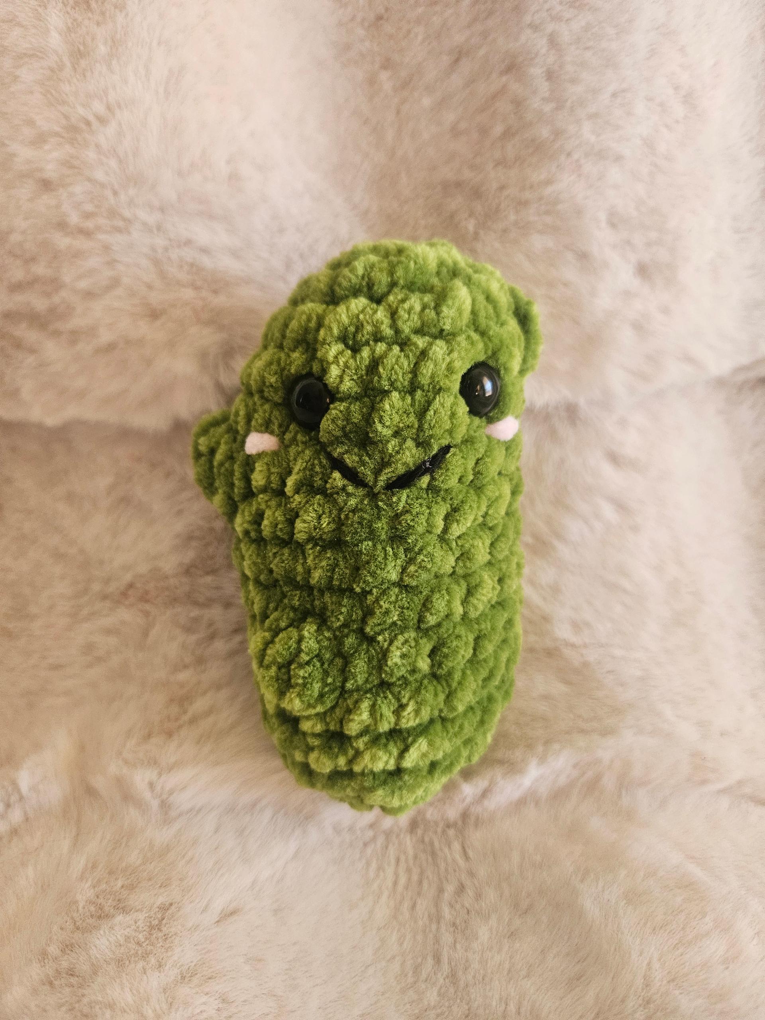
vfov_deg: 73.9
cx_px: 382
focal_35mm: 23
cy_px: 510
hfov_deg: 58.9
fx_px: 678
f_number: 1.8
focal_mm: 5.4
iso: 640
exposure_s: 1/120
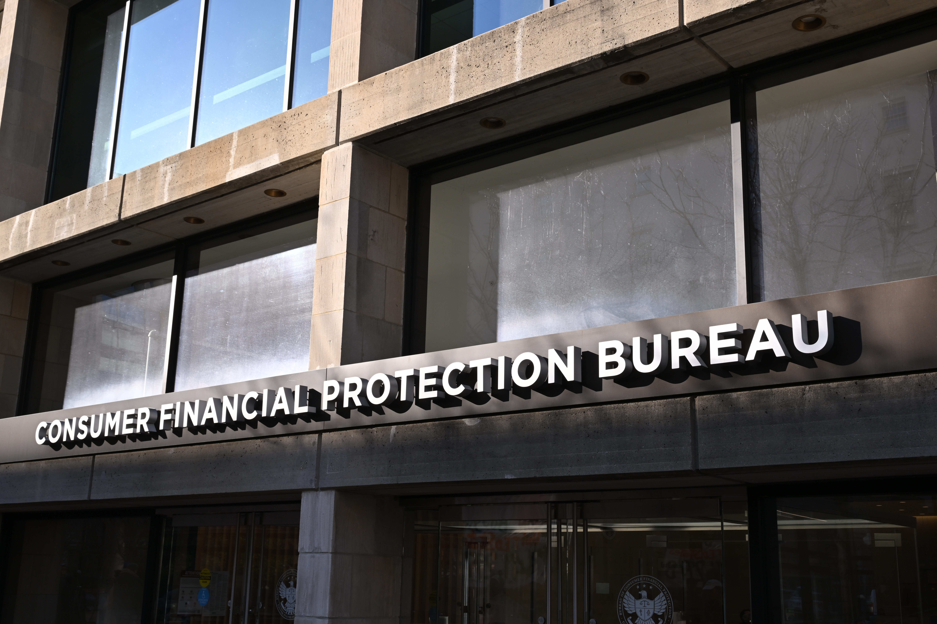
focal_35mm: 39
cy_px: 312
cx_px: 468
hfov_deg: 49.6
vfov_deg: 34.2
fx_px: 1015
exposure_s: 1/100
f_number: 13
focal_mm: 39
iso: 140
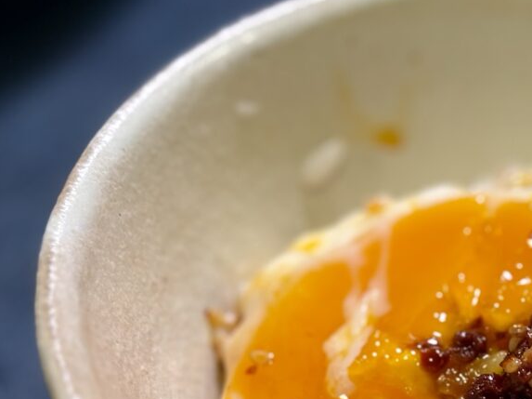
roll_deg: -2.0
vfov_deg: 15.7
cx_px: 429
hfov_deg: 20.8
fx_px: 1428
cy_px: 352
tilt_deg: -44.4
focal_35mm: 93
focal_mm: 5.96
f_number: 1.6
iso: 32
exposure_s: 1/50
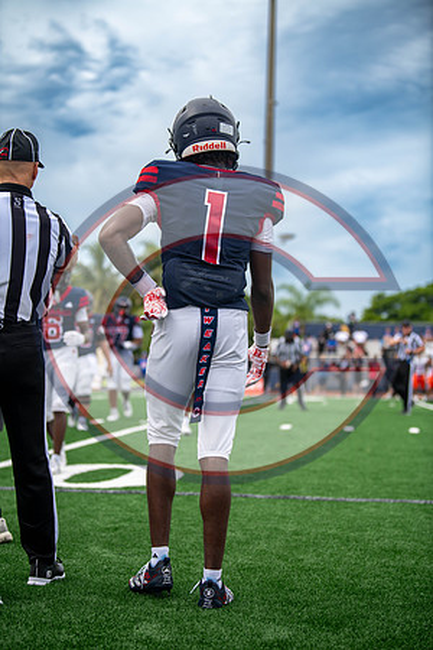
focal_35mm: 70
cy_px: 325
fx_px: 1263
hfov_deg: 19.5
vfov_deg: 28.8
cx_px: 216
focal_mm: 70
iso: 64
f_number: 2.8
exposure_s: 1/1000
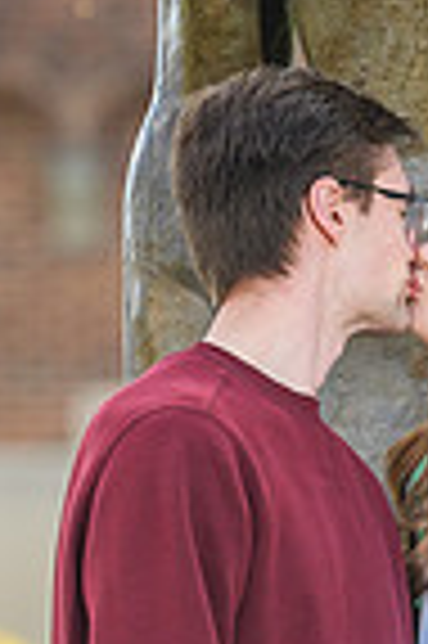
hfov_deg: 0.6
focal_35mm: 2183
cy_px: 636
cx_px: 433
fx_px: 39022
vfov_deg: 0.9
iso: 100
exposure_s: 1/200
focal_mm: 300
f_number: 5.6
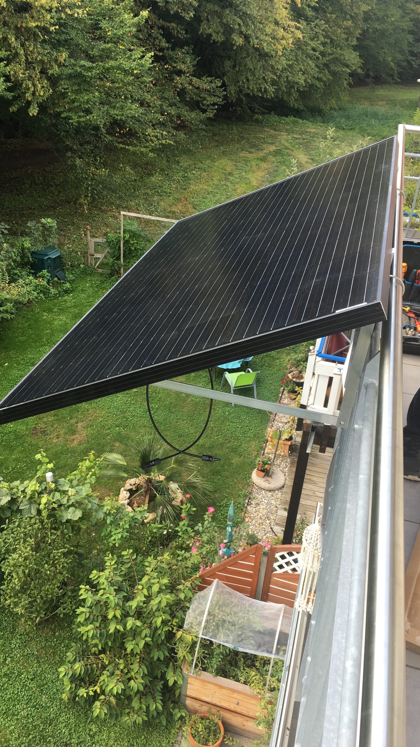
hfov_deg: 36.6
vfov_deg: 61.0
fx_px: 634
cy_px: 374
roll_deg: -4.3
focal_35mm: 32
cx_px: 181
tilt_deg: -30.2
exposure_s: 1/163
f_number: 2.2
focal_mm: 4.15
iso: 25
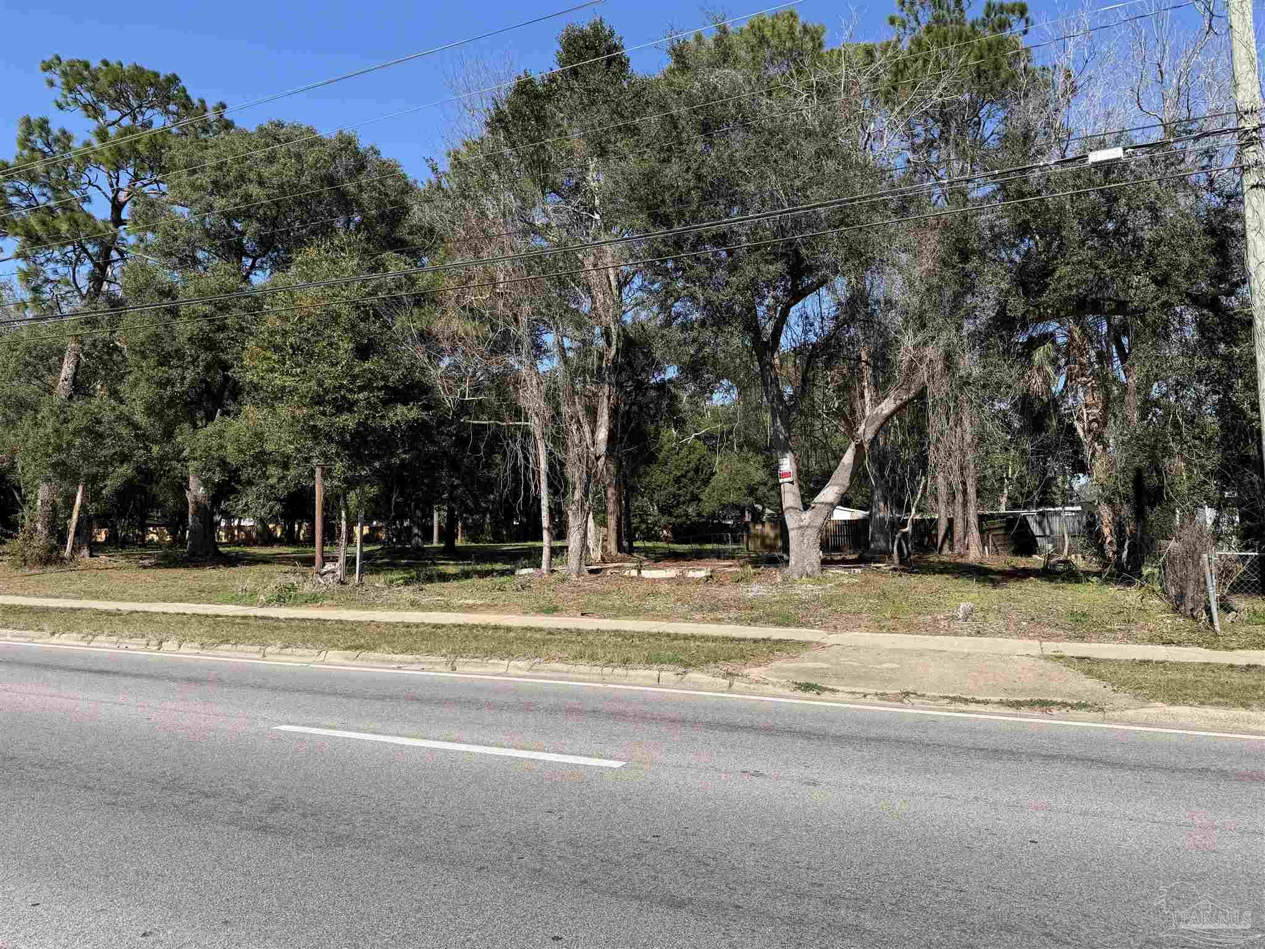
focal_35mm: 24
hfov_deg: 71.6
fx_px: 877
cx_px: 632
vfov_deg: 56.8
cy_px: 474
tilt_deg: +4.8
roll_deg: -1.1
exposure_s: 1/3425
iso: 80
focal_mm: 6.76
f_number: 1.78
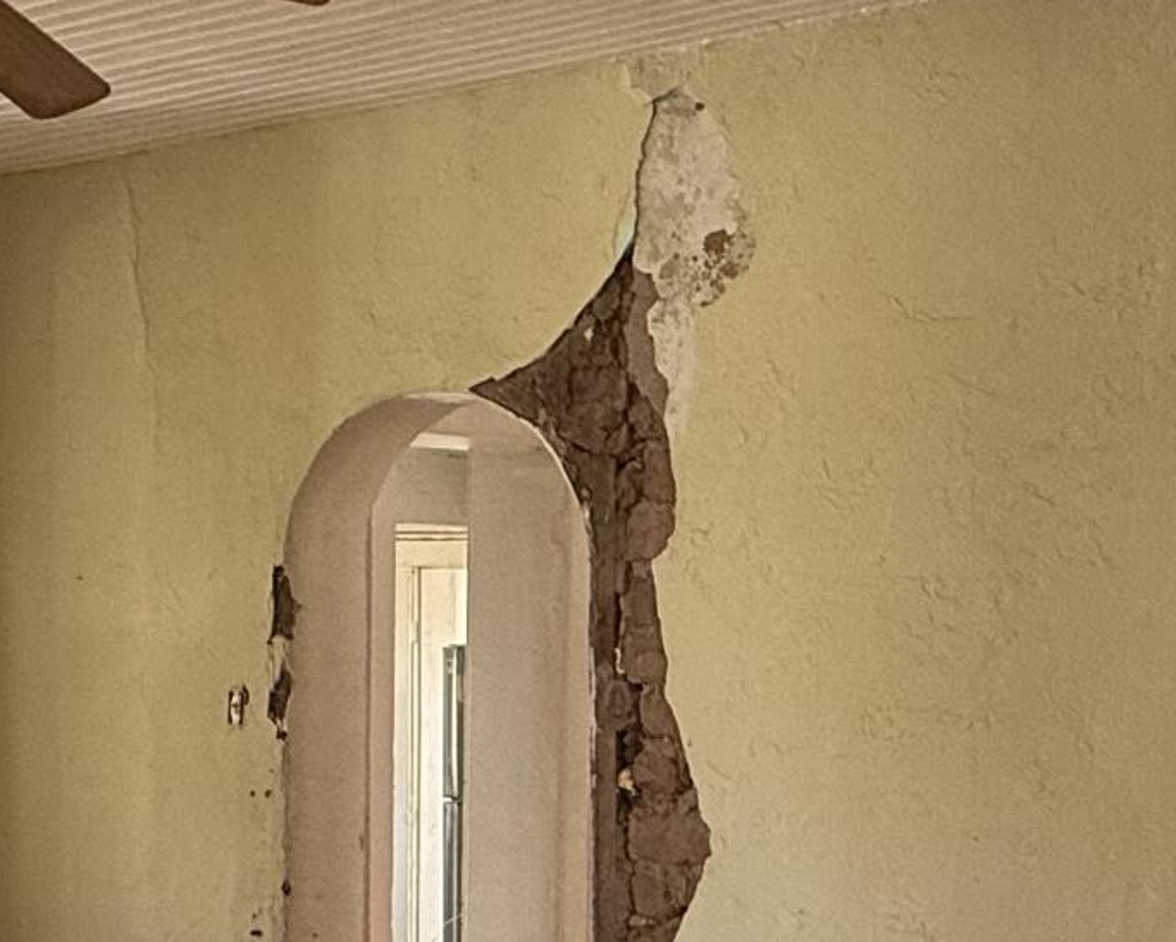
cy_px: 739
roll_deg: +0.4
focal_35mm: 60
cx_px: 67
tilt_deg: -3.9
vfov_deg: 25.0
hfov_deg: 29.8
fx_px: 2089
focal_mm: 2.22
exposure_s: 1/99
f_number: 2.2
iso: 80
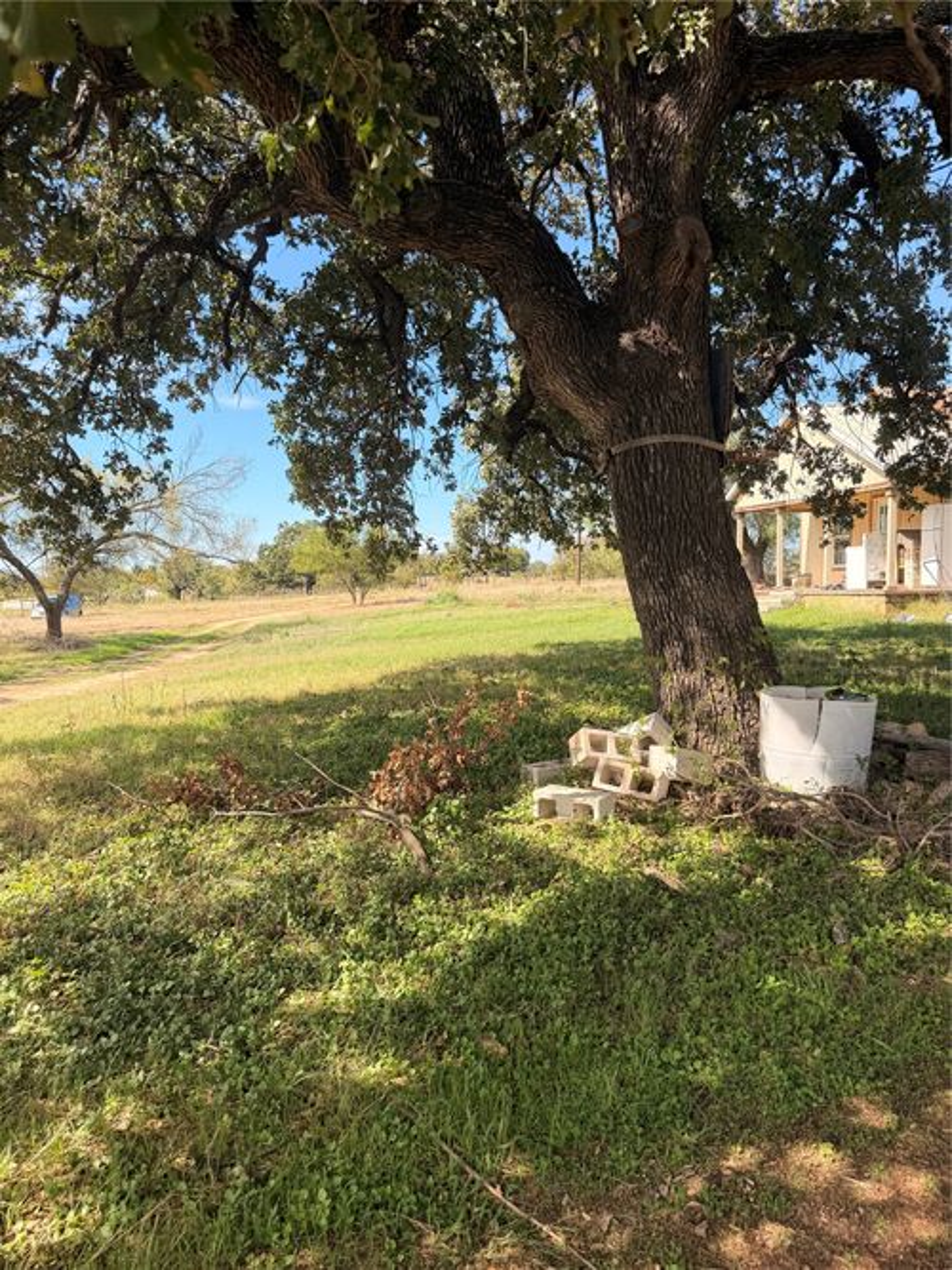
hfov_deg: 56.8
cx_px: 476
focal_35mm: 24
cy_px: 635
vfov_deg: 71.6
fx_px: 880
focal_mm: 6.76
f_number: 1.78
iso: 80
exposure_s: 1/1618
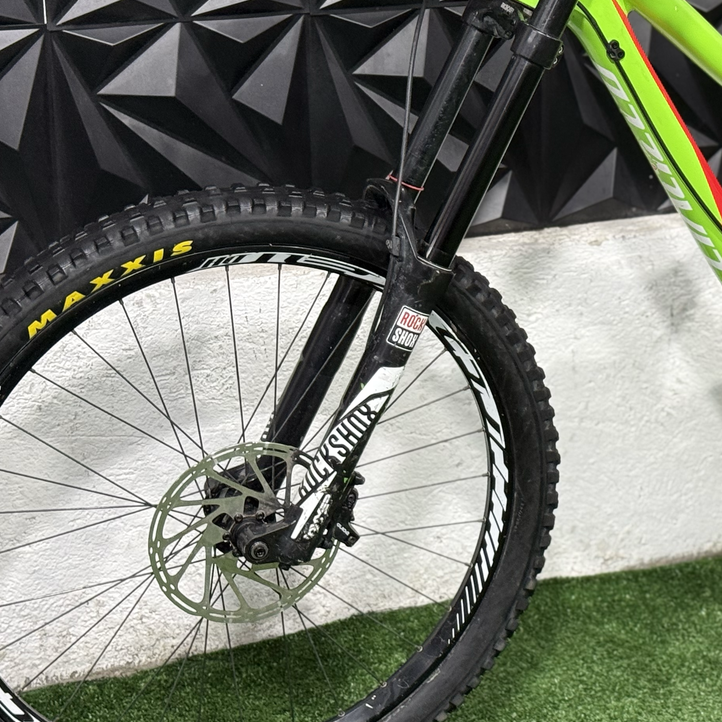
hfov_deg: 18.4
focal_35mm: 93
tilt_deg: -19.4
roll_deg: -2.8
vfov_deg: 18.7
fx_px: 2195
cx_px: 637
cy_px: 284
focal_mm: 6.76
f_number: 1.78
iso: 160
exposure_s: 1/60
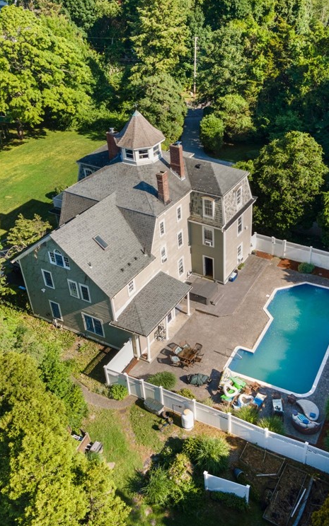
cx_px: 197
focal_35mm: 35
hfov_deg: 36.1
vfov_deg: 55.3
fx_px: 502
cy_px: 263
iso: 100
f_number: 2.8
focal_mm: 4.5
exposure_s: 1/240
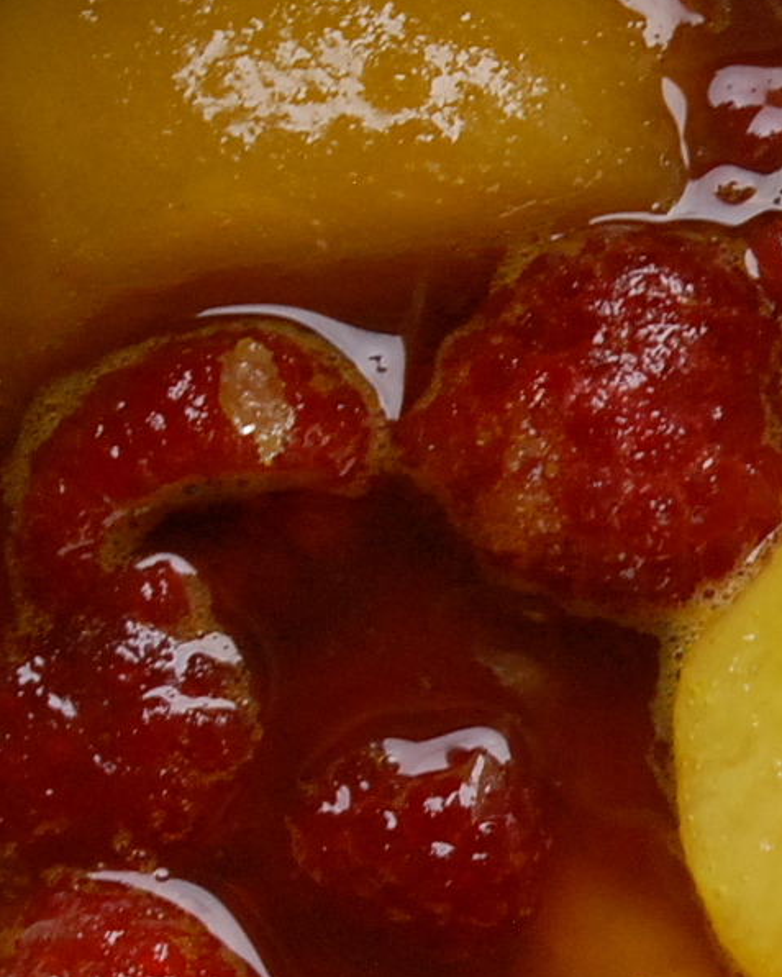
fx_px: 5645
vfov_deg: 9.9
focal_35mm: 195
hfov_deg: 7.8
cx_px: 1153
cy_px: 690
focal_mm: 55
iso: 1600
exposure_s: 1/10
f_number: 25
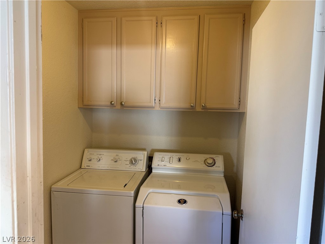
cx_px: 162
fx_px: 225
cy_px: 122
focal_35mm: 24
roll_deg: -1.5
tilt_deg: -4.1
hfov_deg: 71.6
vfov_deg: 56.8
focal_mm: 6.76
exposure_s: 1/60
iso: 160
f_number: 1.78
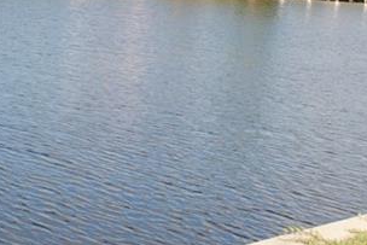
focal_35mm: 91
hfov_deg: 22.2
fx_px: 928
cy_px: 42
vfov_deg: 14.9
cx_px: 89
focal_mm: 18
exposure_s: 1/200
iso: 100
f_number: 7.1
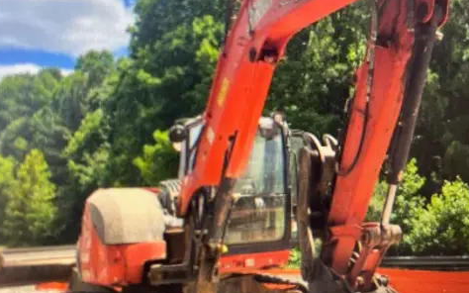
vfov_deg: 39.3
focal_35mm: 32
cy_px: 123
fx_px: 409
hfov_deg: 59.7
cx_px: 228
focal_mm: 5.1
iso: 125
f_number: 1.6
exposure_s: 1/60
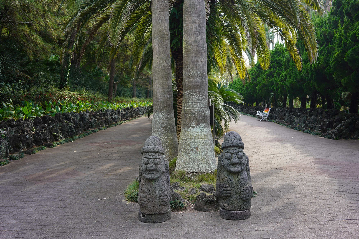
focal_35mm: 35
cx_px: 180
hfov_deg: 54.4
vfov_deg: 37.9
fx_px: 349
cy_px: 120
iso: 100
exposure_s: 1/100
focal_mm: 35
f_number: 4.5
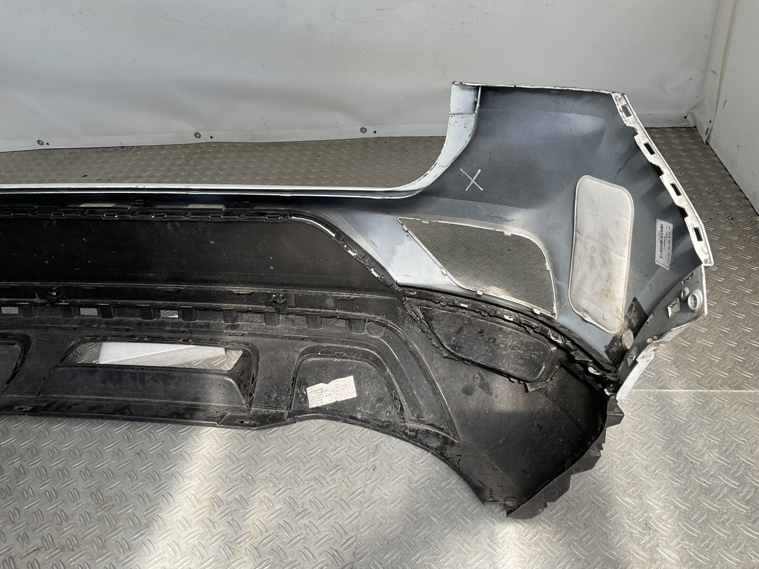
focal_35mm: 29
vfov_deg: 48.2
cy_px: 284
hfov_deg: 61.7
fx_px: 636
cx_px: 380
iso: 16
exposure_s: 1/329
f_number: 1.8
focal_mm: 3
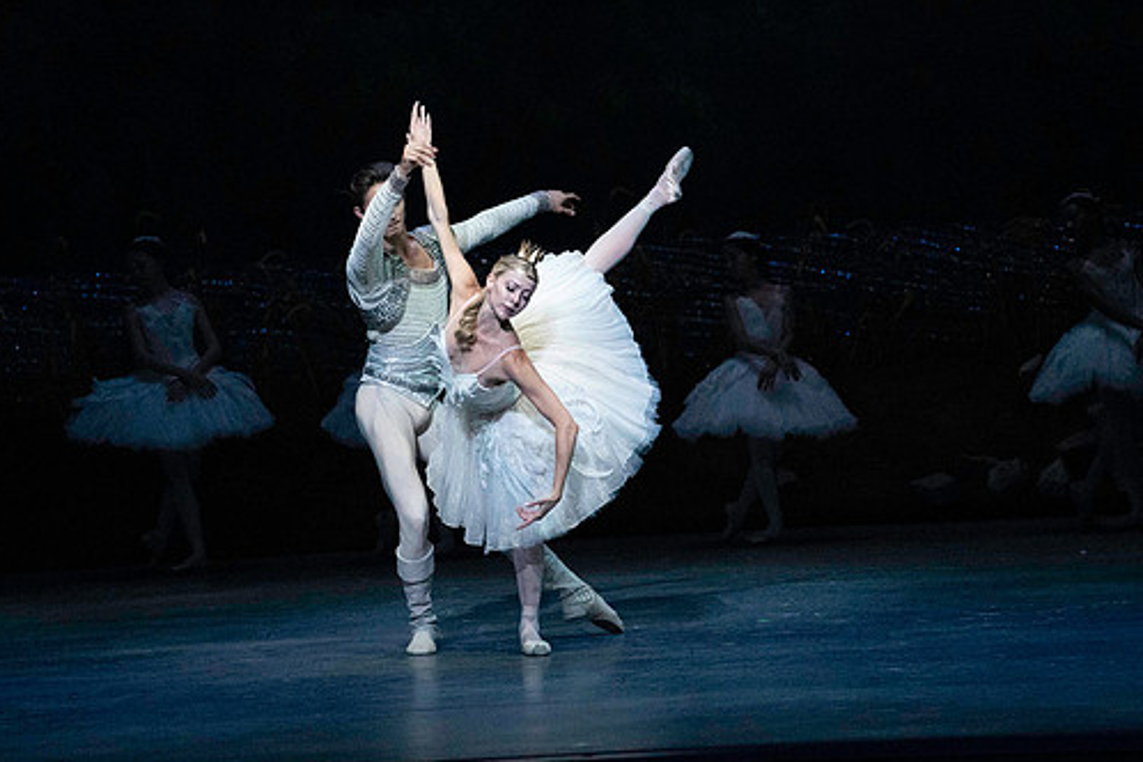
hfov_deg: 8.8
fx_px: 7397
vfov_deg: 5.9
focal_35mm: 233
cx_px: 560
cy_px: 332
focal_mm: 200
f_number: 5
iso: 25600
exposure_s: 1/400
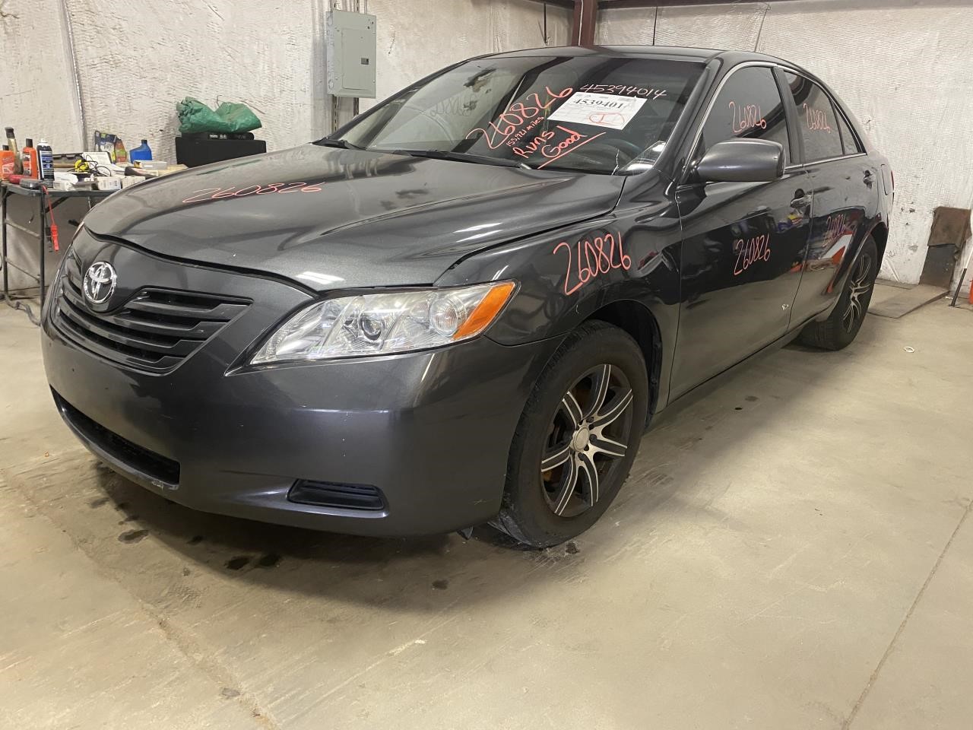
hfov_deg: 67.3
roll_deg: -2.2
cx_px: 486
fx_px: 731
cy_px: 365
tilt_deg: -19.5
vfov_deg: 53.1
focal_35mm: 26
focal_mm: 4.25
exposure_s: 1/60
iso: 320
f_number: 1.8
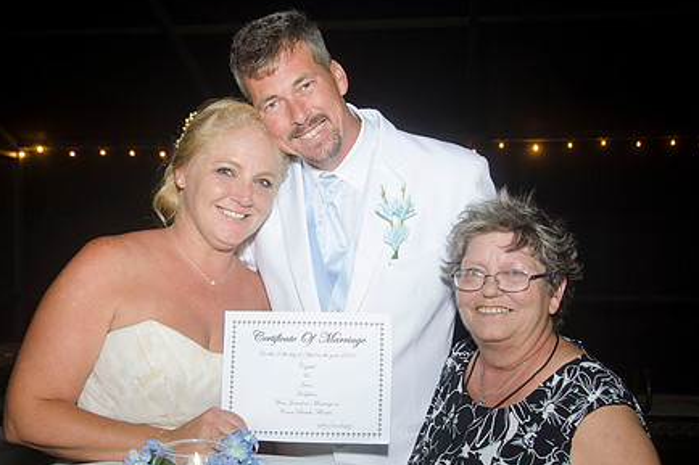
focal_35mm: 52
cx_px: 308
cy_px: 259
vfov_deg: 26.0
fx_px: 1009
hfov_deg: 38.1
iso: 400
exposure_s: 1/60
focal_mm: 26
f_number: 5.6
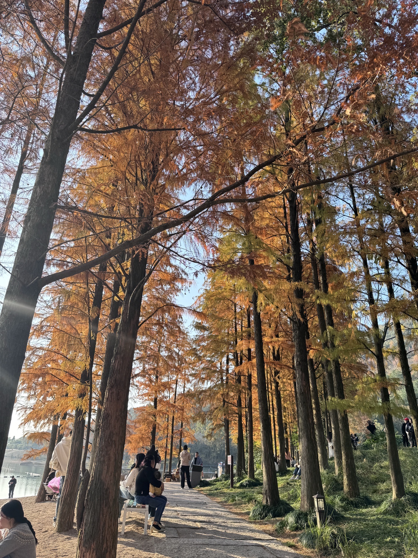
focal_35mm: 24
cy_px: 279
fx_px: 386
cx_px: 209
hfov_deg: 56.8
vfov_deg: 71.6
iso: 80
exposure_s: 1/621
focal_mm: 6.76
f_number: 1.78
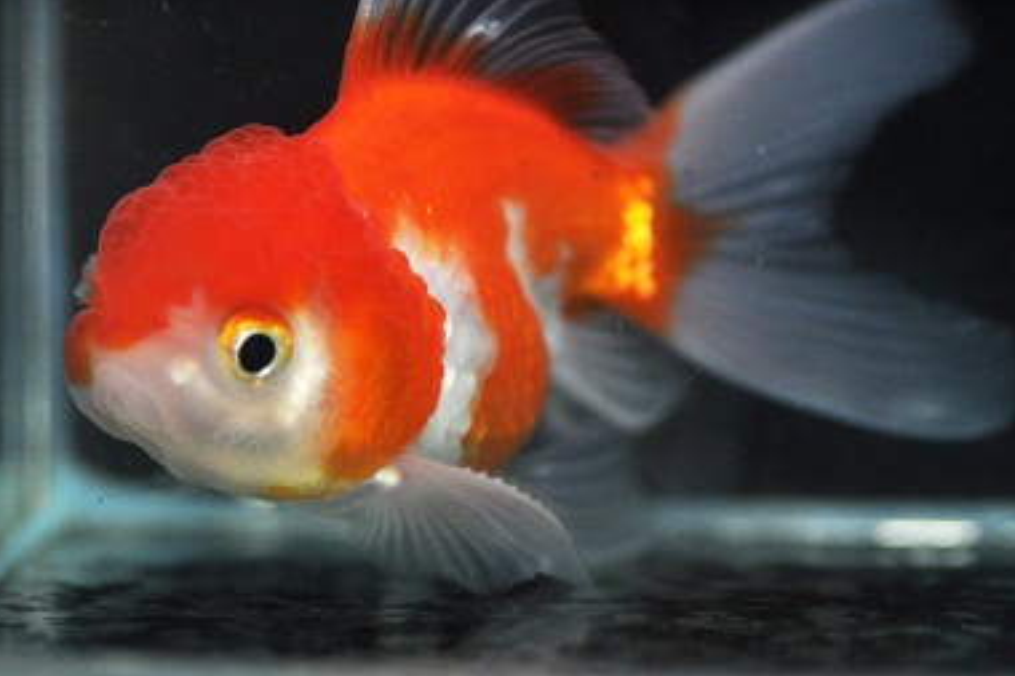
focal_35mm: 160
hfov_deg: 12.8
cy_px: 289
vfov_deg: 8.6
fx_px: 4509
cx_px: 537
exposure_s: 1/80
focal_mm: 90
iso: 800
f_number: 3.5
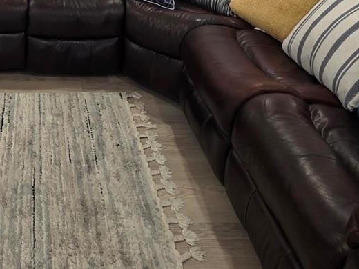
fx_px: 415
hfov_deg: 42.8
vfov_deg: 28.8
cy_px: -88
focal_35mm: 40
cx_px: 35
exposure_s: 1/60
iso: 160
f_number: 1.9
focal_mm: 2.2
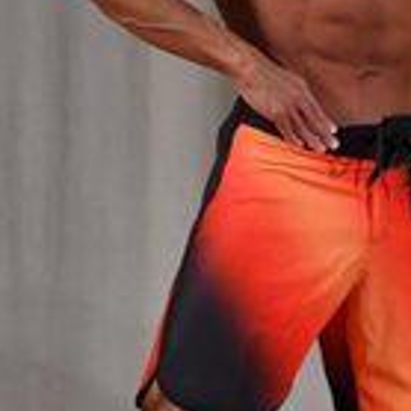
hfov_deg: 1.5
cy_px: 207
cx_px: -43
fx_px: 15273
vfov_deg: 1.5
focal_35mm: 1137
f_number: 5.6
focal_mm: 160
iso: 3200
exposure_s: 1/400
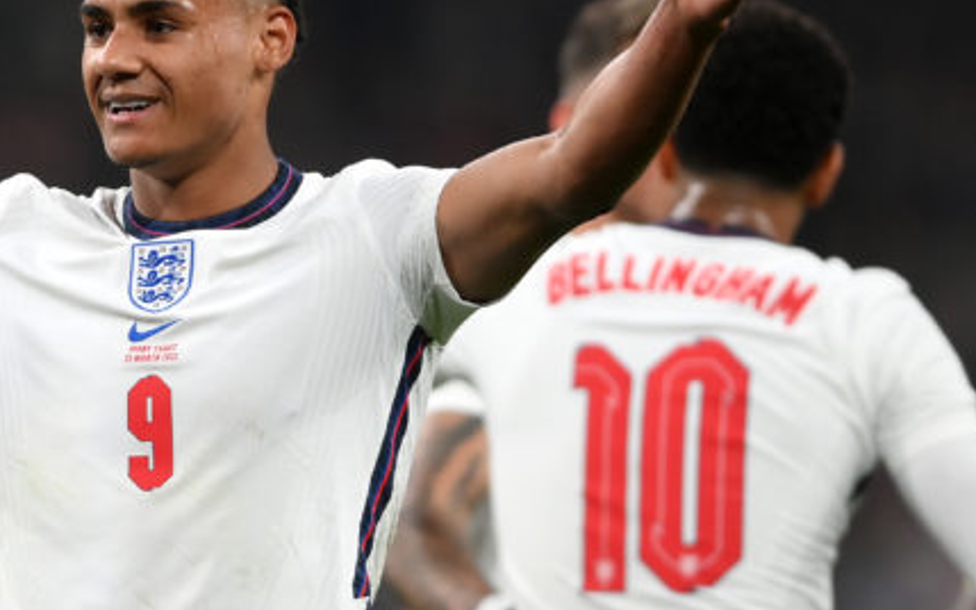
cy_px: 283
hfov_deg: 2.2
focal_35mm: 974
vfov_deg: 1.3
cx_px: 155
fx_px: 25904
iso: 1600
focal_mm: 400
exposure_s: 1/1600
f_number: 2.8
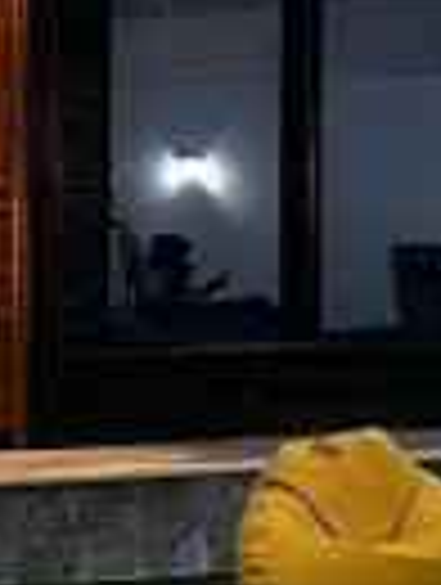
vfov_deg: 15.3
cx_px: -117
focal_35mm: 128
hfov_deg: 11.3
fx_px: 2167
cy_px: 486
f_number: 1.5
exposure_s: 1/50
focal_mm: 5.7
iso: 200
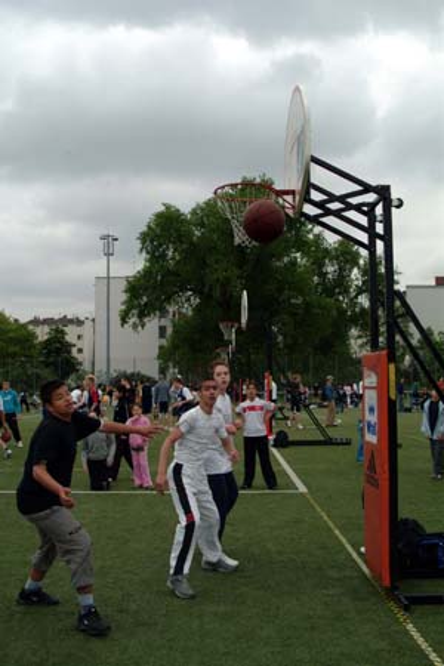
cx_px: 222
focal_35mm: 38
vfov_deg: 51.3
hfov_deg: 35.5
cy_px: 333
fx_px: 694
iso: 400
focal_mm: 25
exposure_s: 1/500
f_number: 11
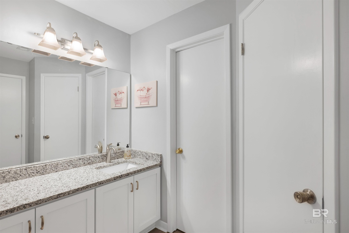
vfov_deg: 70.4
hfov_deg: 93.3
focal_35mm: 17
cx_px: 174
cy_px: 116
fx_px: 165
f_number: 13
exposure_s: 1/8
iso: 400
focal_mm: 17
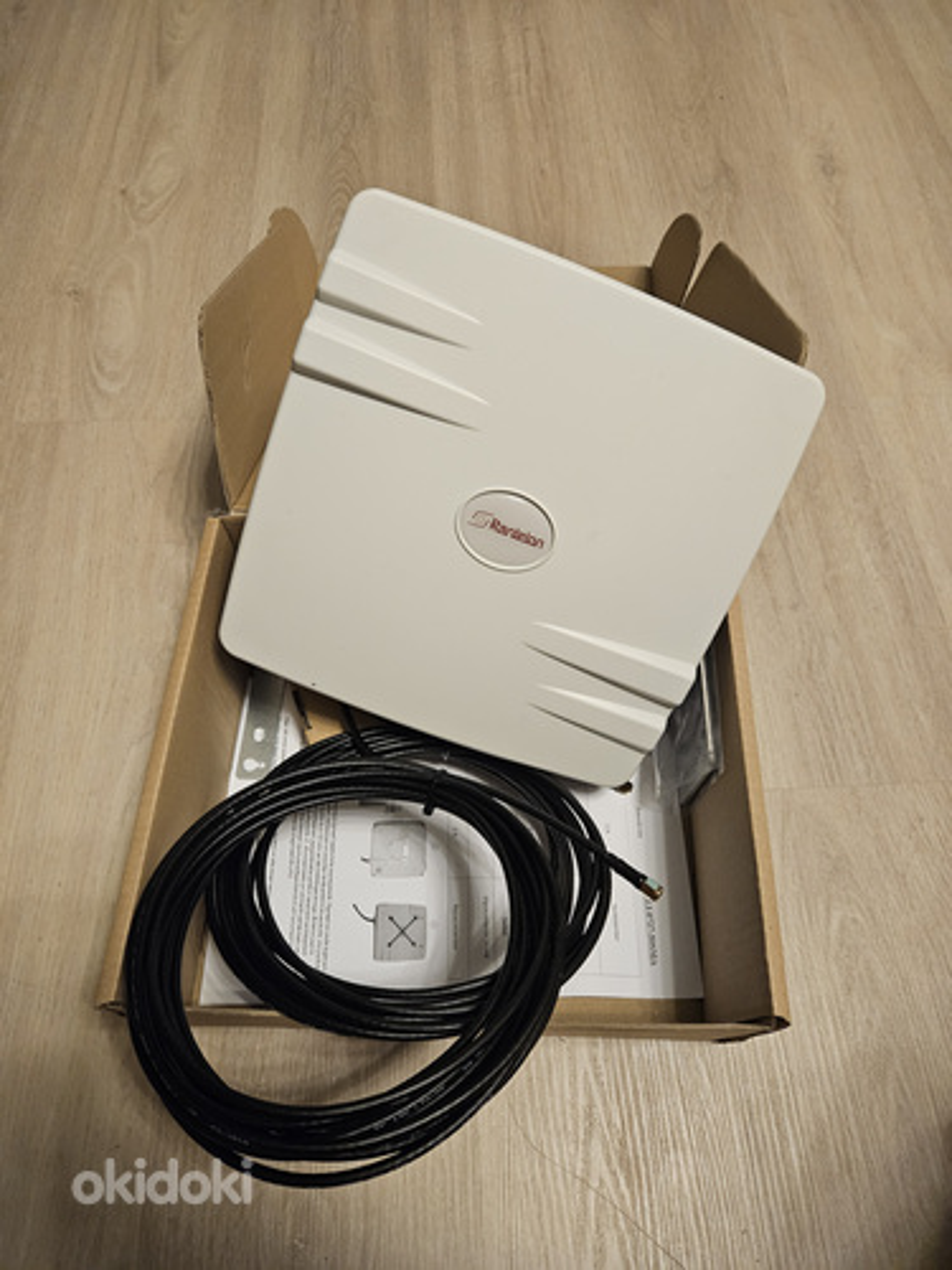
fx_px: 843
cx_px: 476
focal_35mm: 23
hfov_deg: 58.9
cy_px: 635
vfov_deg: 73.9
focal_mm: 5.4
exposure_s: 1/100
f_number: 1.8
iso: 1000
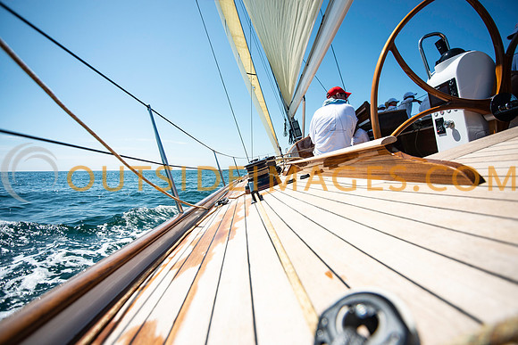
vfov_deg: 76.7
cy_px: 172
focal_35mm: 15
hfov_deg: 99.7
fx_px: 219
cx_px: 259
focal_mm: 15
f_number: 5.6
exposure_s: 1/3200
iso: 400
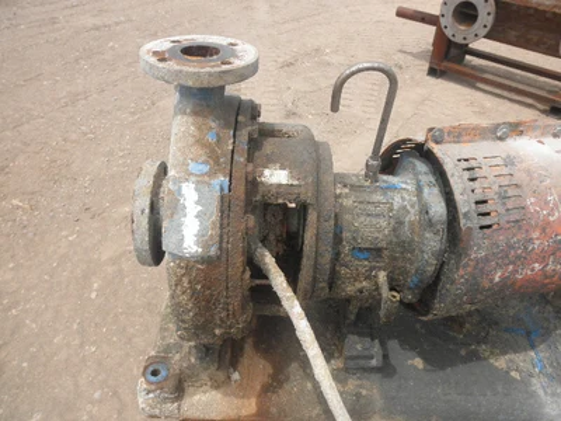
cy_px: 210
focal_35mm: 28
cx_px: 280
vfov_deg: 49.7
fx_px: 454
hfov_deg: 63.4
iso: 64
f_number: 8.5
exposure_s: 1/80
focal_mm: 5
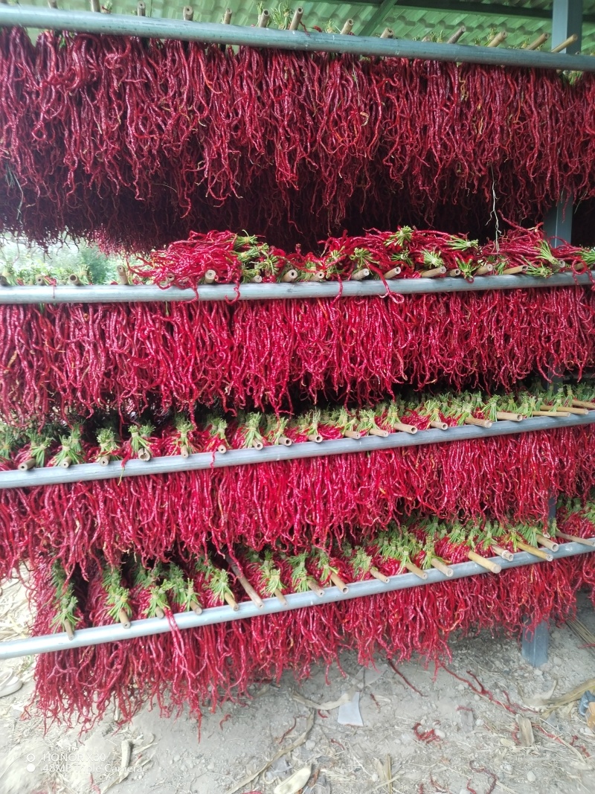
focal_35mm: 26
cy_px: 397
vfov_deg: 67.3
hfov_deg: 53.1
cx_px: 298
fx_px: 596
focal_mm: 4.75
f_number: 1.8
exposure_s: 1/50
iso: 208
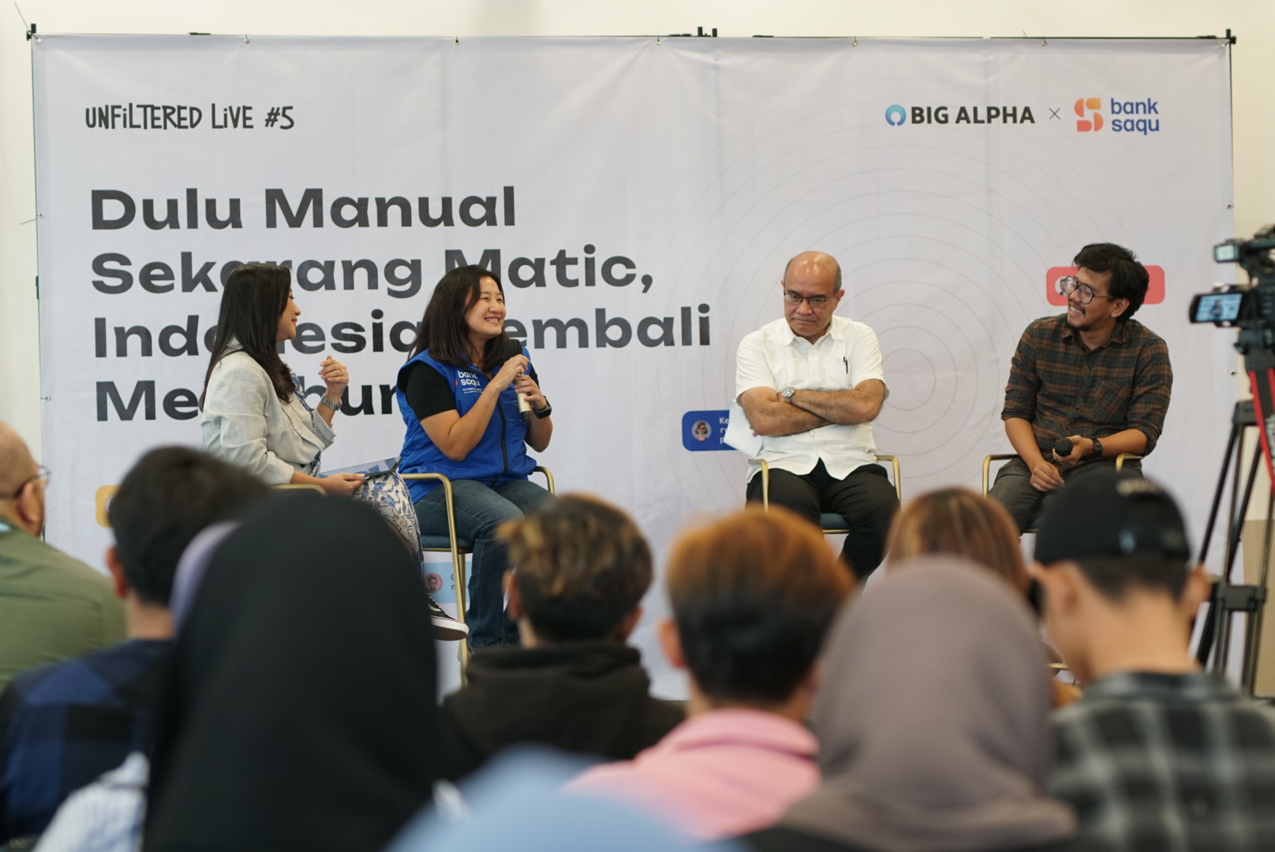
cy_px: 426
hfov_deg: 27.0
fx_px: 2658
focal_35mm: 75
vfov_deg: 18.2
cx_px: 638
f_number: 2
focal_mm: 50
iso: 640
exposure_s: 1/200
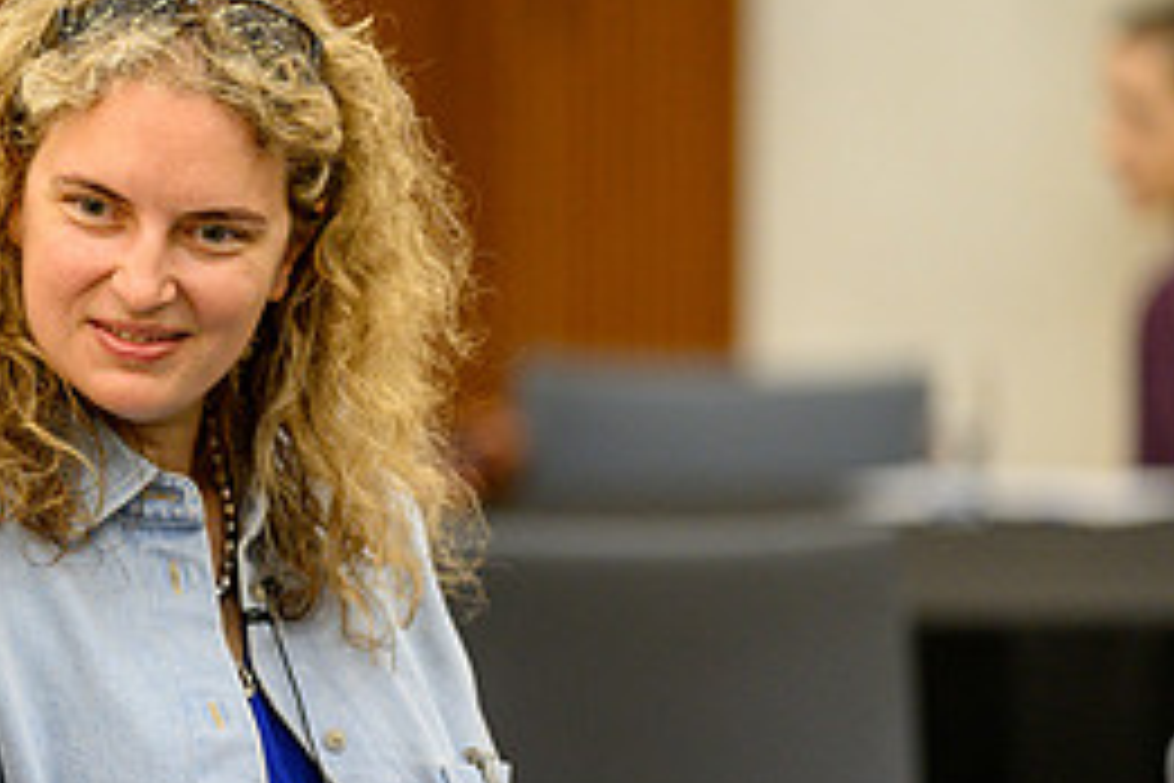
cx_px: -112
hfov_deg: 6.7
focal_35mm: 304
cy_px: 565
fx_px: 9913
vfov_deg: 4.5
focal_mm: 135
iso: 1100
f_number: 1.8
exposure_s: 1/250
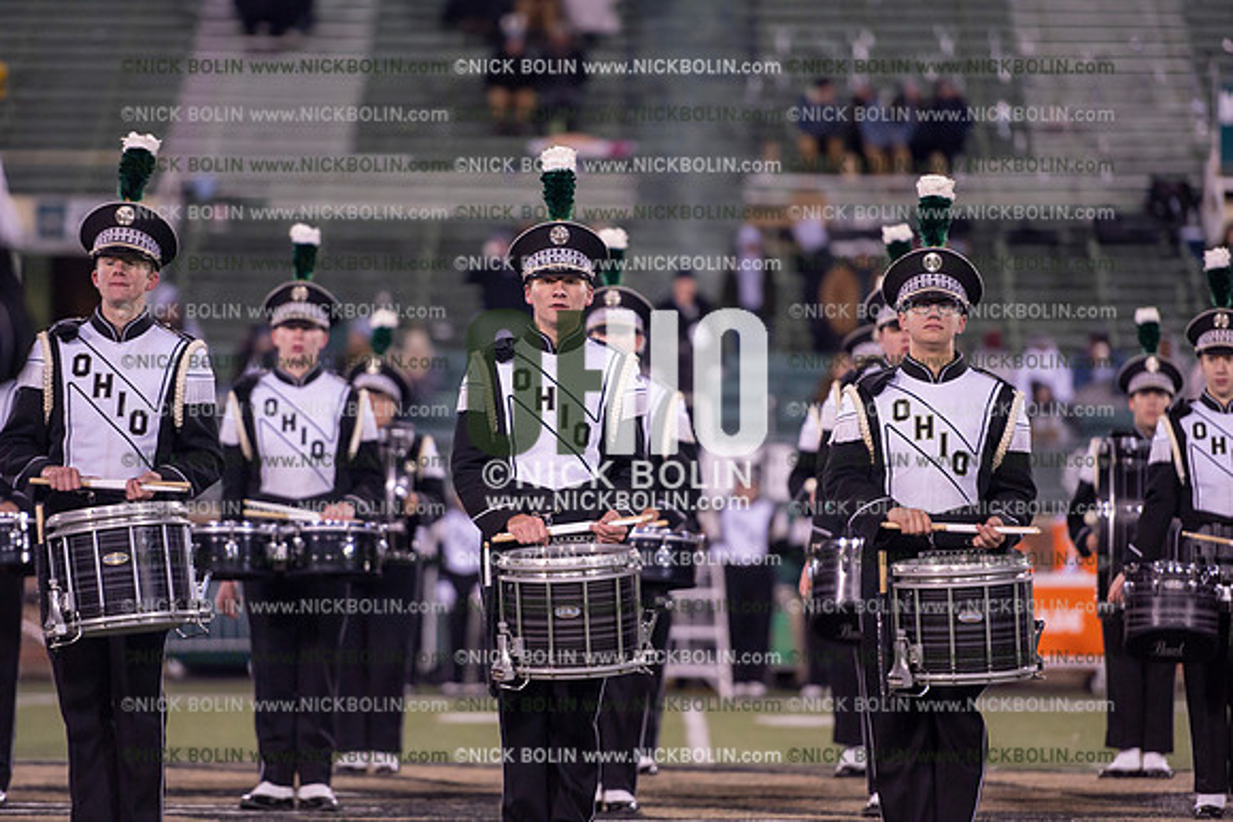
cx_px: 616
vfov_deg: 6.9
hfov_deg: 10.3
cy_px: 411
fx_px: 6851
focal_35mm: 200
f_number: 2.8
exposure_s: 1/1250
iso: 2500
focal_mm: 200
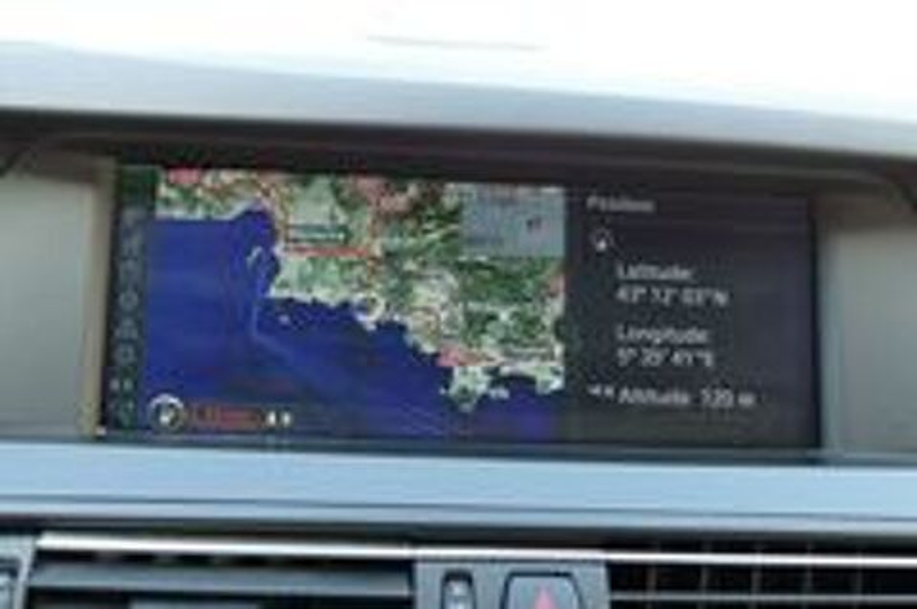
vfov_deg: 28.6
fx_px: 1196
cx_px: 458
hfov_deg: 42.0
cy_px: 304
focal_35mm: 47
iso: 320
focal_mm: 17.27
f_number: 3.3
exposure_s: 1/80
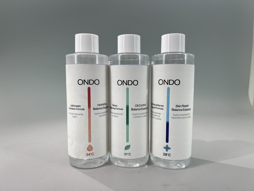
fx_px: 191
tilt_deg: -5.6
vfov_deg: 53.1
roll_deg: +0.6
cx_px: 127
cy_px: 96
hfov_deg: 67.3
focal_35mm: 26
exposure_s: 1/486
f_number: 1.5
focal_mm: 5.7
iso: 50
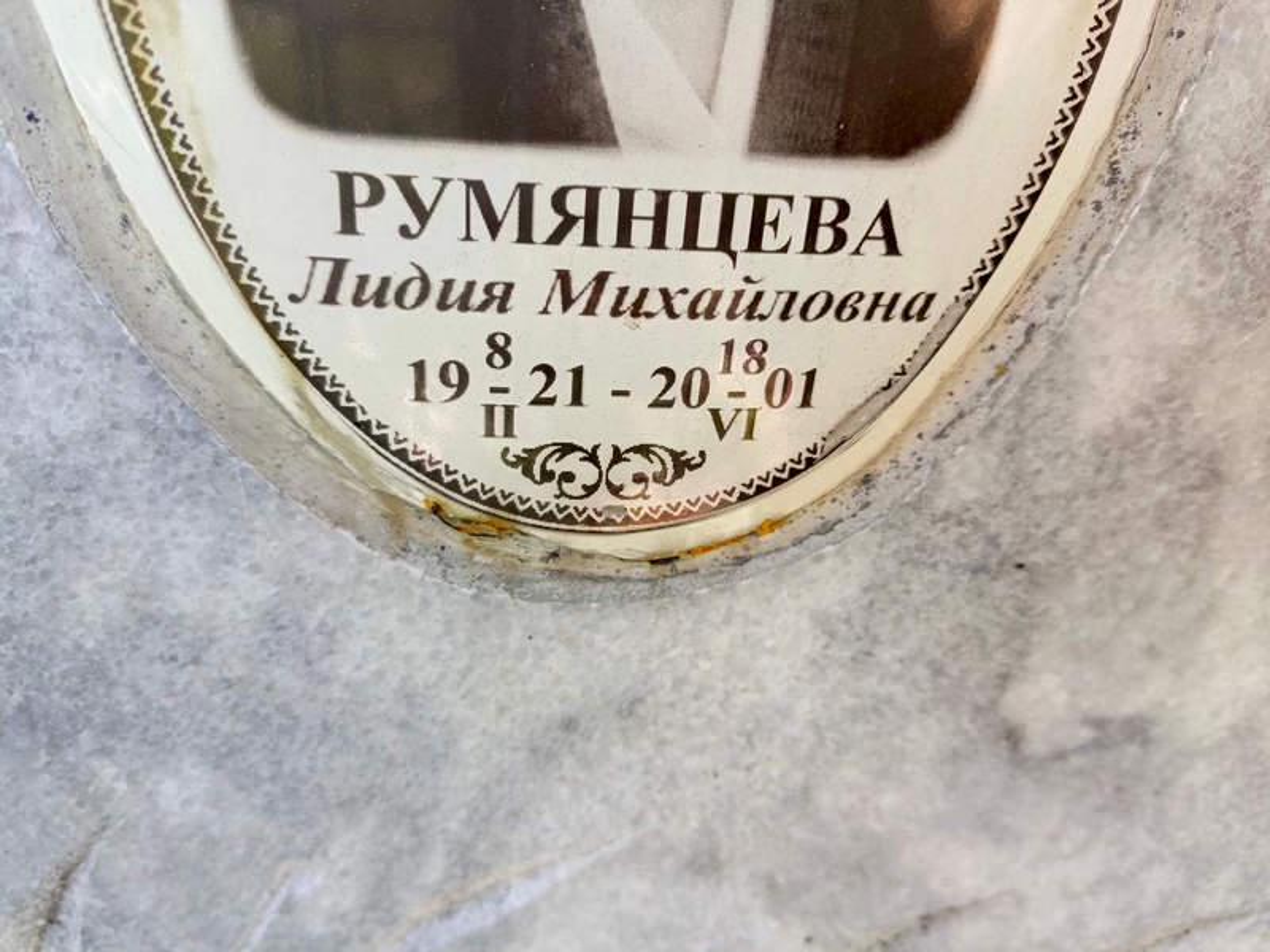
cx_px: 635
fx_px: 917
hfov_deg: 69.4
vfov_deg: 54.9
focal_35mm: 25
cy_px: 476
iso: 112
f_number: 1.69
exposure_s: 1/152
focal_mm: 4.76
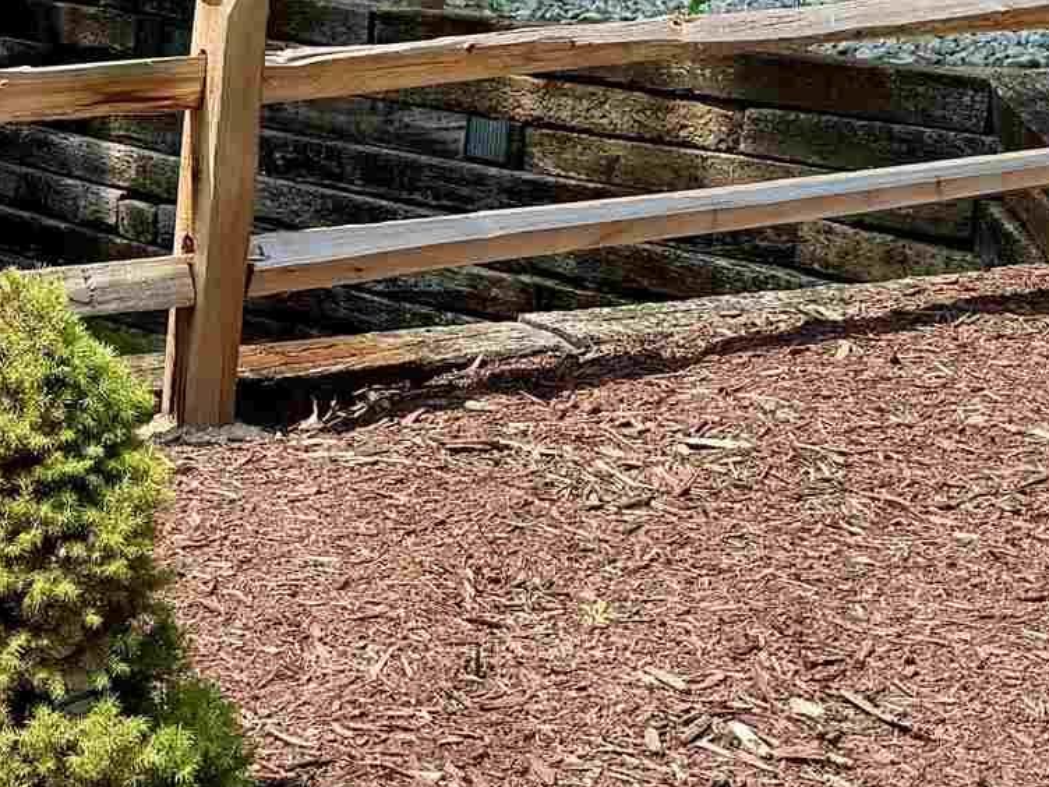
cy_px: -46
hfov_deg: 19.3
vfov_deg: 14.8
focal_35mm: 98
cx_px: -47
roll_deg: -0.5
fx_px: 2970
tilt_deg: -4.8
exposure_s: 1/1678
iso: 80
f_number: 1.78
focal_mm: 6.76
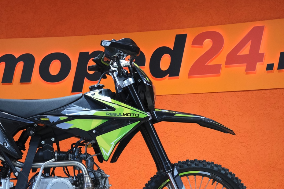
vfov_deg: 14.7
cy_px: 140
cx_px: 65
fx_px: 734
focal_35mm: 93
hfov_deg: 21.7
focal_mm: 35.8
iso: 1600
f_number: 4
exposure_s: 1/100
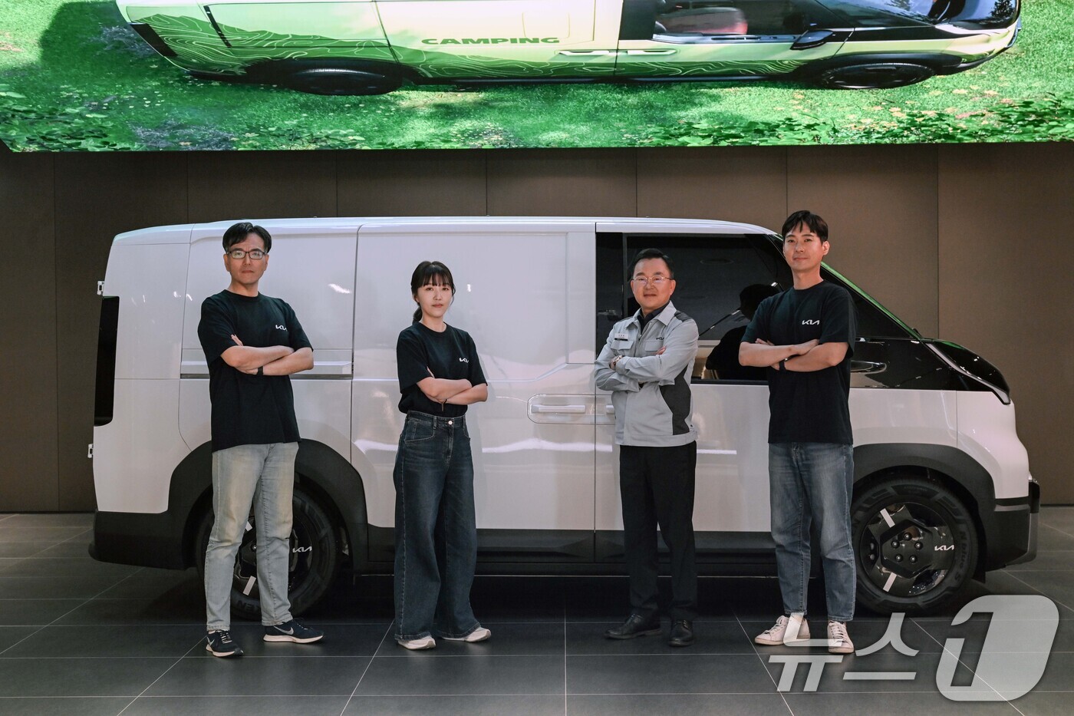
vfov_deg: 23.4
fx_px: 1730
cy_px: 358
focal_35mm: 58
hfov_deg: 34.5
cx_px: 537
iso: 1600
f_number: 6.3
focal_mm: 58
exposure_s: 1/50
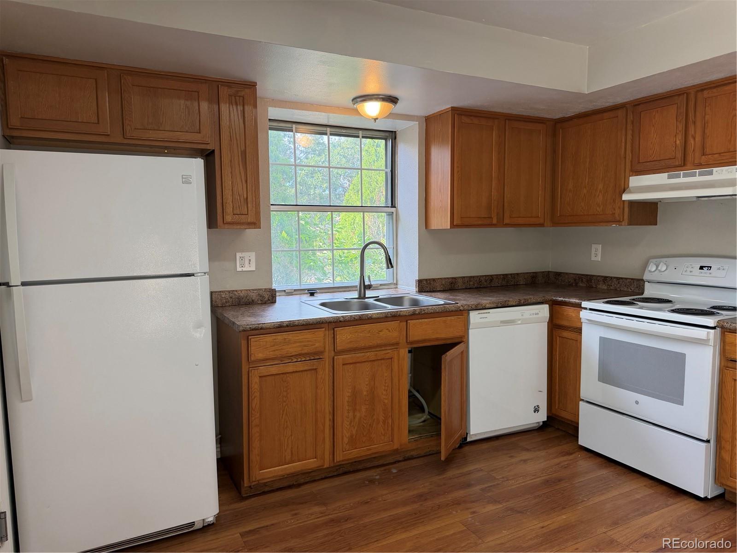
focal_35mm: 24
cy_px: 276
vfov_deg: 56.8
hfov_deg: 71.6
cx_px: 368
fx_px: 511
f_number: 1.78
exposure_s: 1/129
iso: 125
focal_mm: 6.76
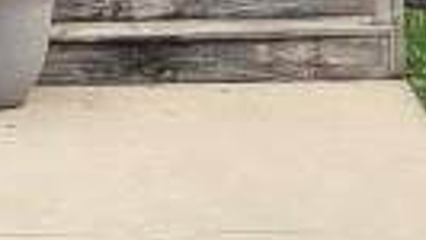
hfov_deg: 9.8
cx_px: 42
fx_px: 2464
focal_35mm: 218
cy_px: -442
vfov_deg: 5.3
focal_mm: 5.4
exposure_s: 1/2346
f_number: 1.8
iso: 40
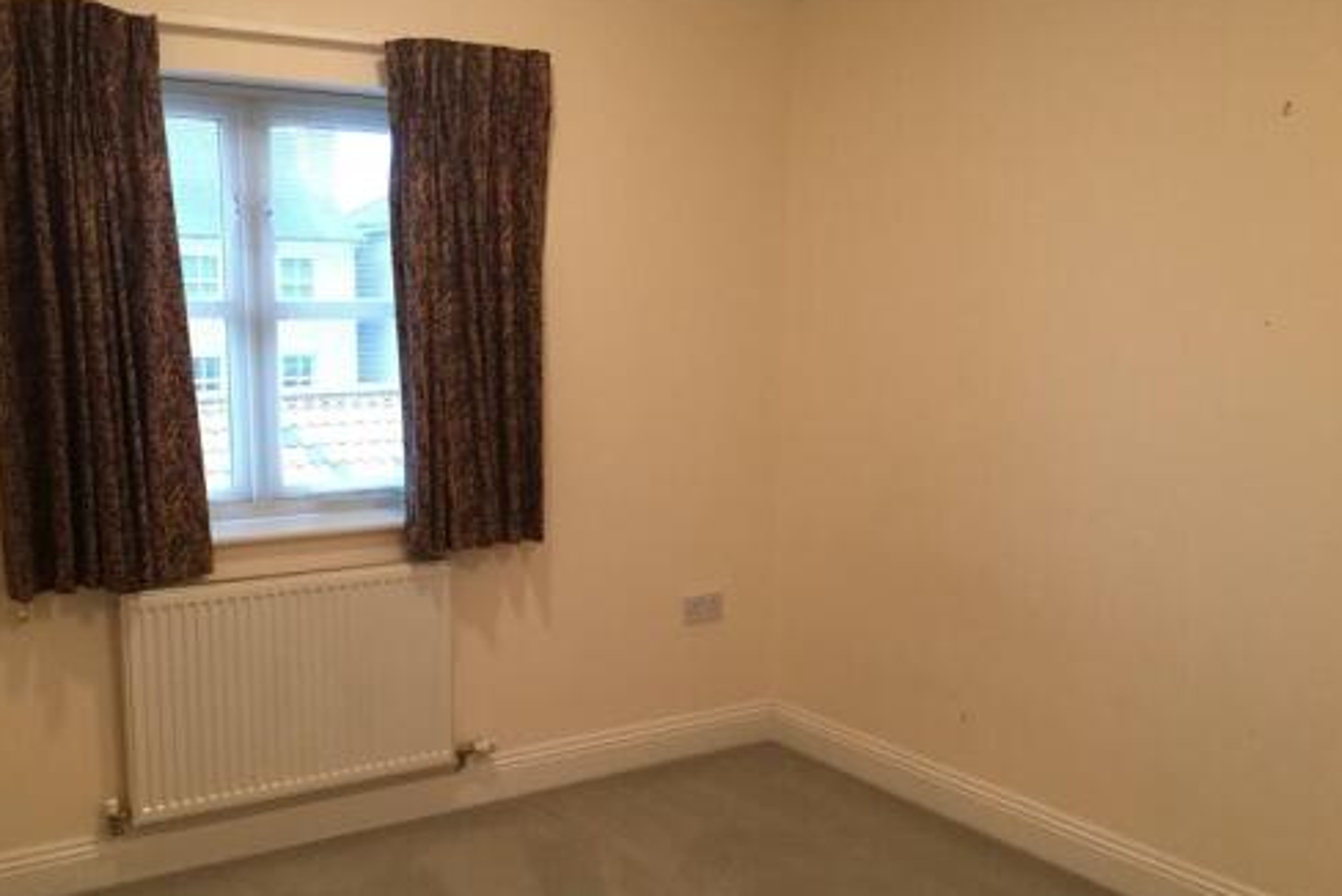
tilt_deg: -9.4
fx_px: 1343
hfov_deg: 52.9
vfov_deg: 36.8
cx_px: 571
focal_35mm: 36
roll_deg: -0.4
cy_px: 537
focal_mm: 4.15
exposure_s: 1/25
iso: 250
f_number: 2.2
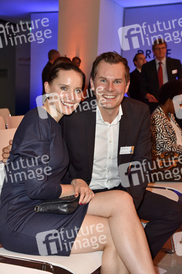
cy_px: 137
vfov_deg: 39.6
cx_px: 91
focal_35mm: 50
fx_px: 380
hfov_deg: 26.9
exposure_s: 1/125
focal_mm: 50
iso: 1000
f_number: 5.6
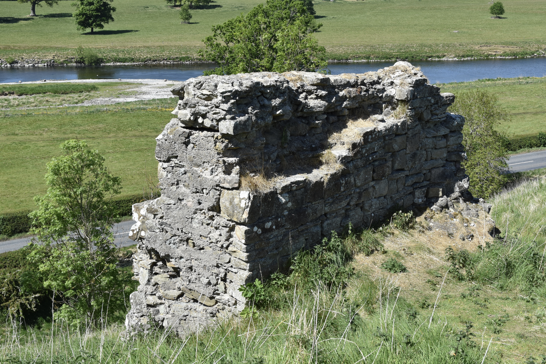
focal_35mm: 44
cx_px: 273
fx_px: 660
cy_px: 182
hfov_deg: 45.0
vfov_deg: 30.8
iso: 400
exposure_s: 1/640
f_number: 8
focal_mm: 29
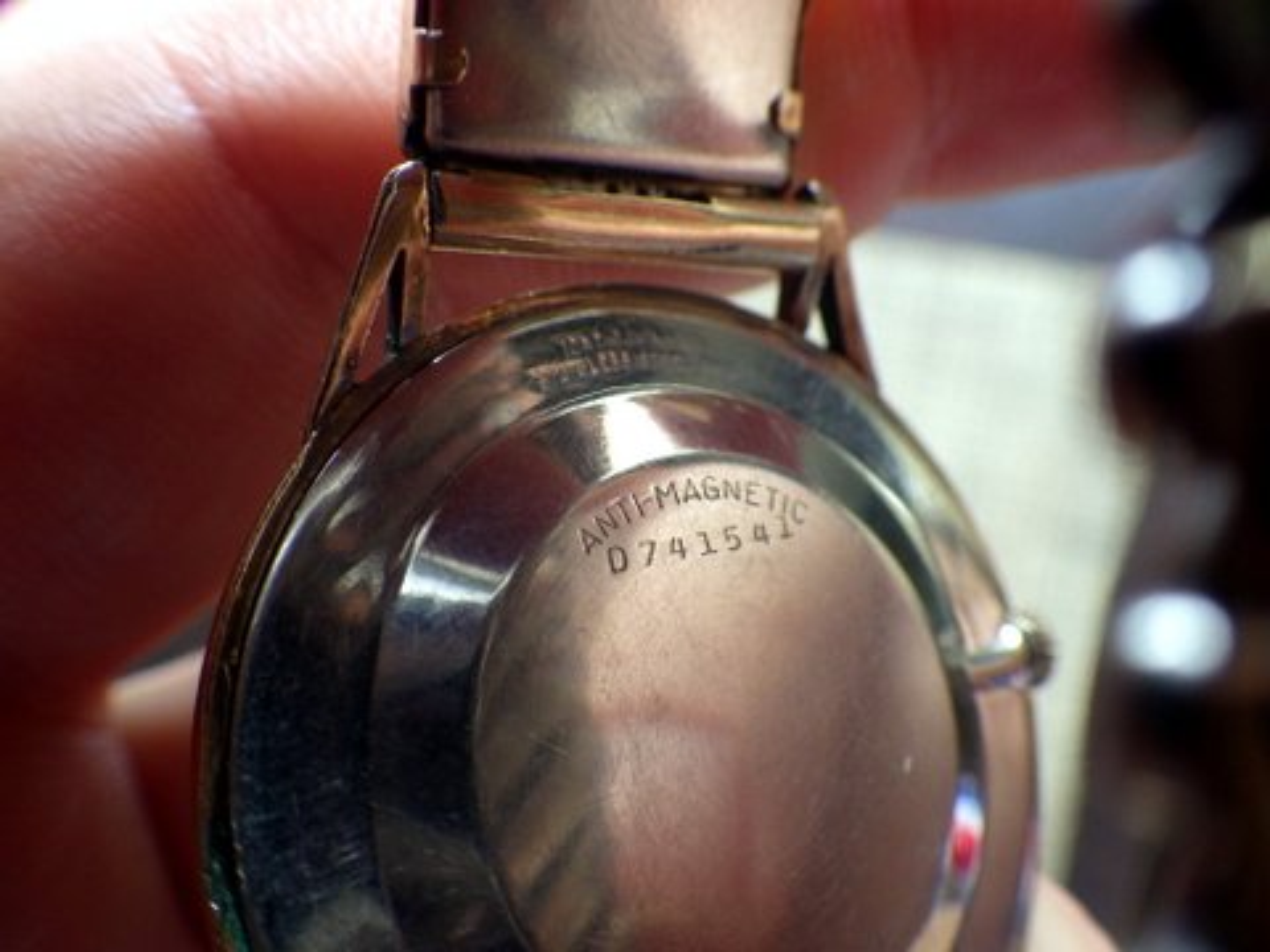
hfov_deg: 58.4
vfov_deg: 45.4
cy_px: 476
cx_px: 635
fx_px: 1137
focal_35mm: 31
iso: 320
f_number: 3.1
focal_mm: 5.5
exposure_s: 1/45
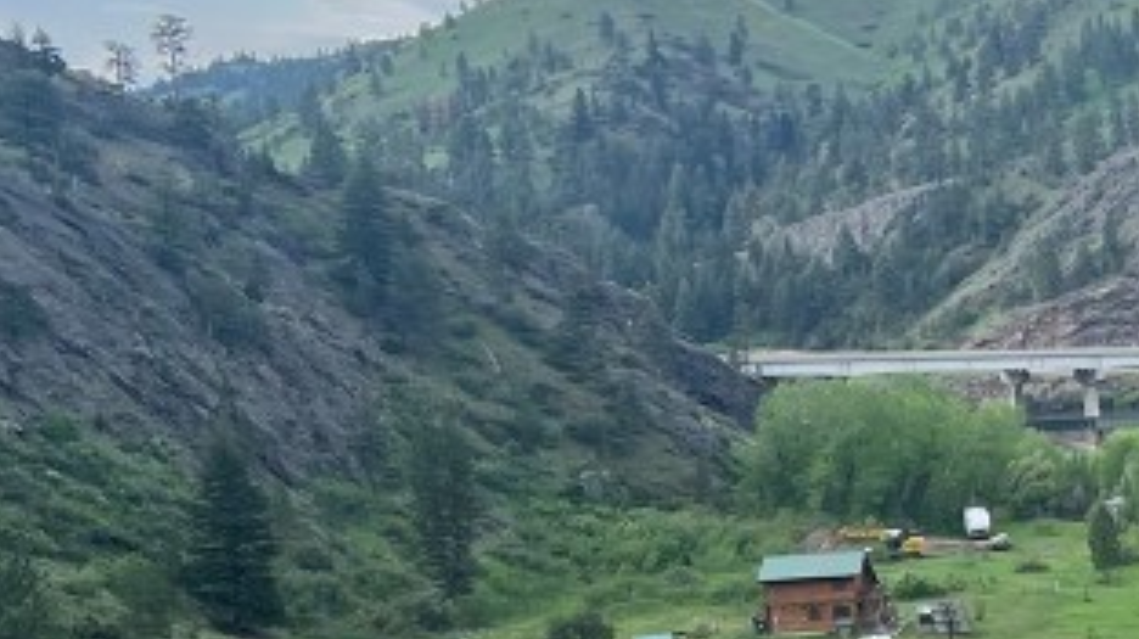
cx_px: 1628
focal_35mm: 93
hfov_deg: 20.2
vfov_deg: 12.9
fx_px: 2807
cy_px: 573
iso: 50
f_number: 1.5
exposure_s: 1/1361
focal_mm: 5.7
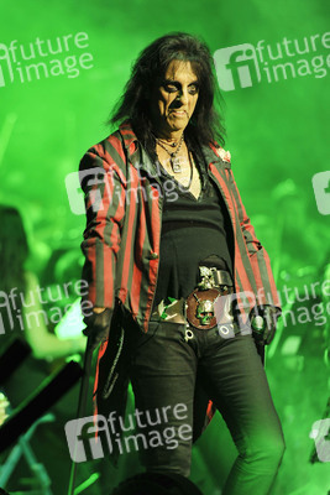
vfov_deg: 10.3
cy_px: 248
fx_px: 2747
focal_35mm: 200
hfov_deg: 6.9
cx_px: 165
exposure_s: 1/160
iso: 1000
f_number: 2.8
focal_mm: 200
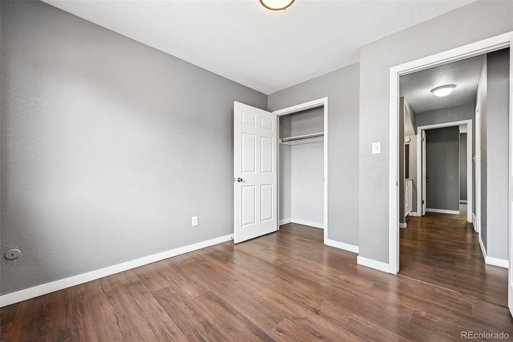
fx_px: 199
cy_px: 171
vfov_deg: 81.2
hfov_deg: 104.3
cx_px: 256
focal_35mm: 14
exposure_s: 1/10
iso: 400
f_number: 10
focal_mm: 14
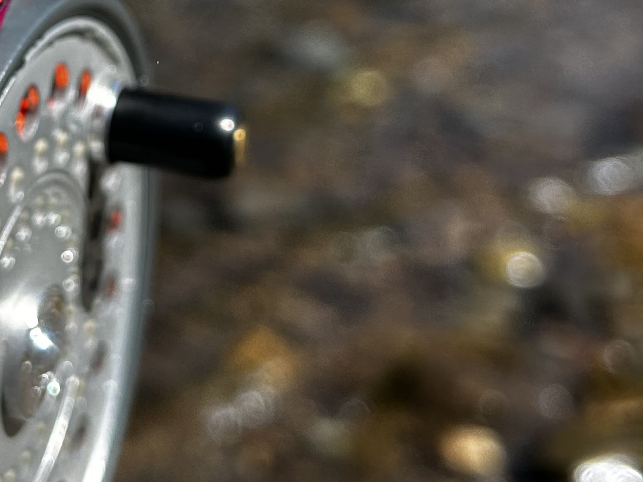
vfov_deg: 15.2
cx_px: 64
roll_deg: +1.1
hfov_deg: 20.0
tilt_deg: -20.6
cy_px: 25
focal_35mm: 96
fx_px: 1783
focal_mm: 5.7
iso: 50
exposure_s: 1/2208
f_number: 1.5
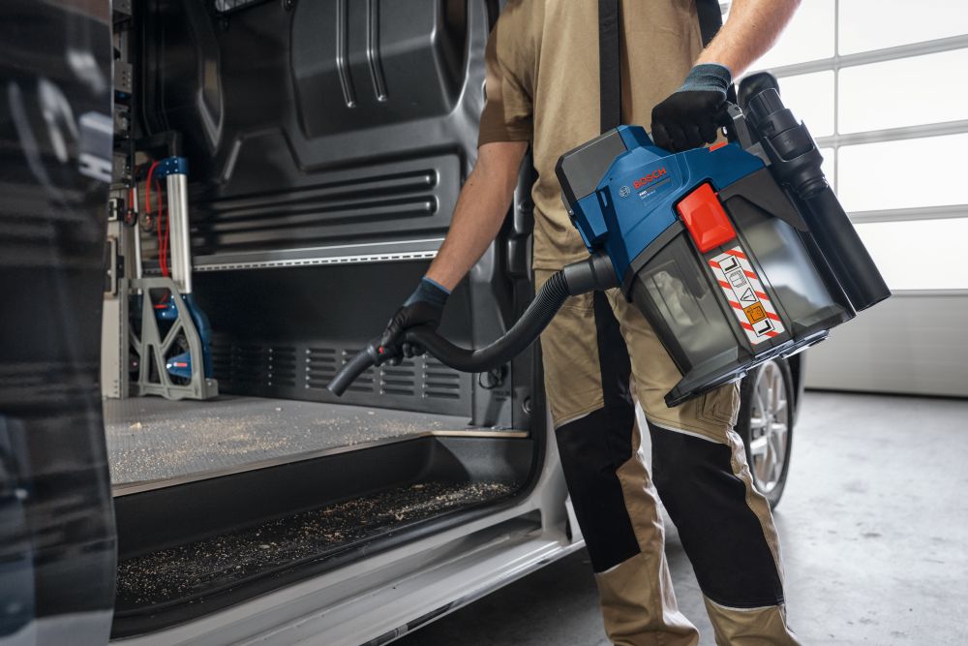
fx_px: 807
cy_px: 323
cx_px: 484
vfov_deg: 43.6
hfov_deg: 61.9
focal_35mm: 30
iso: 1000
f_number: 4
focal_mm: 30
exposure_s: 1/80
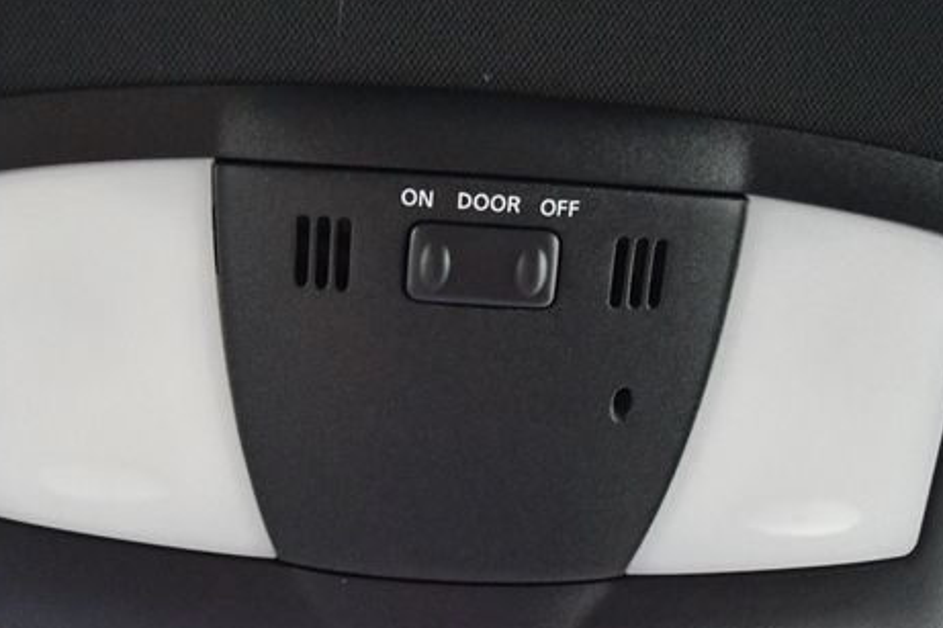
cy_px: 293
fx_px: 1309
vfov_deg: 27.0
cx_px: 464
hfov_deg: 39.6
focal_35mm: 50
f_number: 4
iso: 12800
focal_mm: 24
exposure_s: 1/25
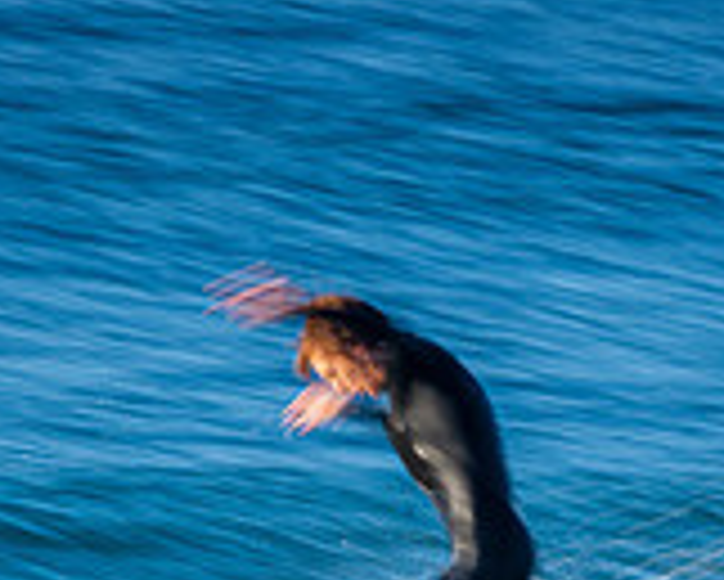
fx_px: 54481
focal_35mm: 2541
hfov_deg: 0.8
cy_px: 771
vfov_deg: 0.6
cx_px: 499
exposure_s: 1/20
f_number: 22
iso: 100
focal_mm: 500
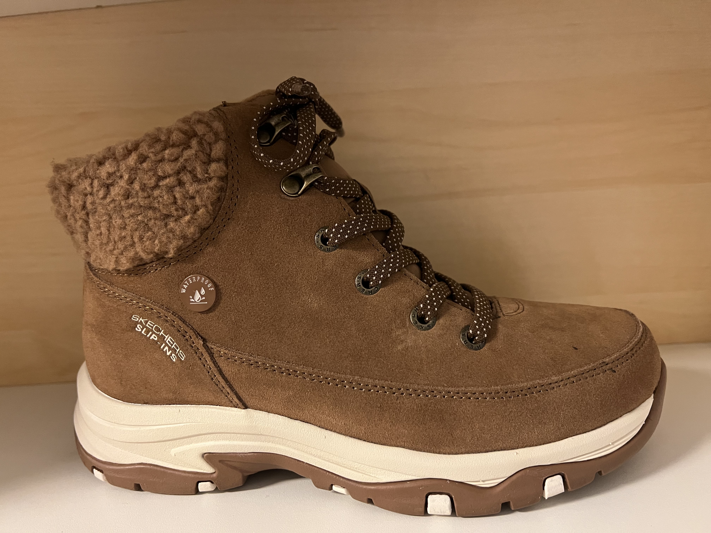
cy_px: 266
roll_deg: +4.0
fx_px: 534
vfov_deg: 53.1
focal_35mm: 26
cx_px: 356
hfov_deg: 67.3
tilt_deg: -11.8
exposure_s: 1/50
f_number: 1.5
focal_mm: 5.7
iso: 500
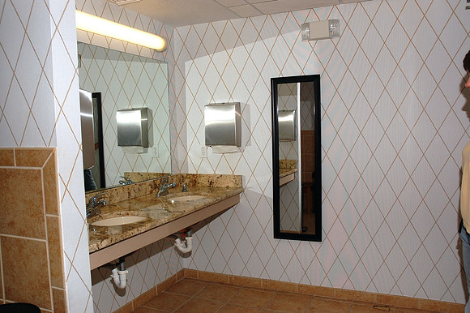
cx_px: 235
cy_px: 156
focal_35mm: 27
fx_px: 352
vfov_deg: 47.9
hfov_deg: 67.4
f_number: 8
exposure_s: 1/125
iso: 200
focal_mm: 18
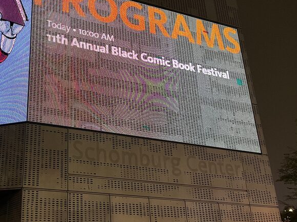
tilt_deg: +23.4
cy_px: 90
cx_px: 59
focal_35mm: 45
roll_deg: +0.1
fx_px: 386
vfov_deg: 32.1
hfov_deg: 40.4
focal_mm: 5.7
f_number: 1.5
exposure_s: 1/41
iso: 500
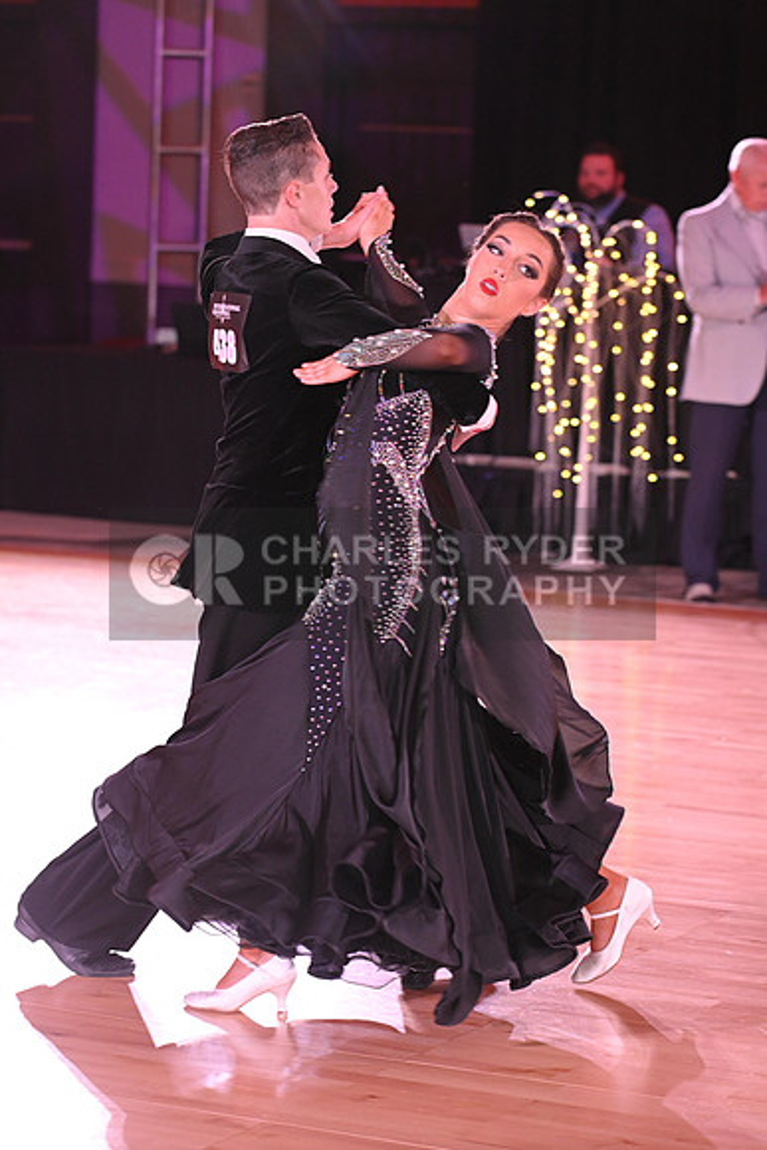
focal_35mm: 110
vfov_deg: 18.6
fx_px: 3513
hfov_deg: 12.5
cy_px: 575
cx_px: 384
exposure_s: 1/200
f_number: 4.5
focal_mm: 110
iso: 2000
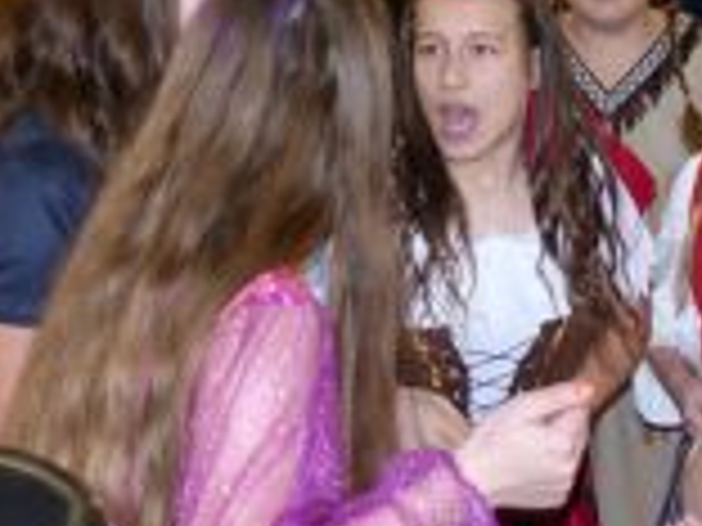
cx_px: 680
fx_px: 1825
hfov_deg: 21.1
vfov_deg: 15.8
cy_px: -99
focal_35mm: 90
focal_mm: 6.3
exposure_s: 1/60
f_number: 2.8
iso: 400
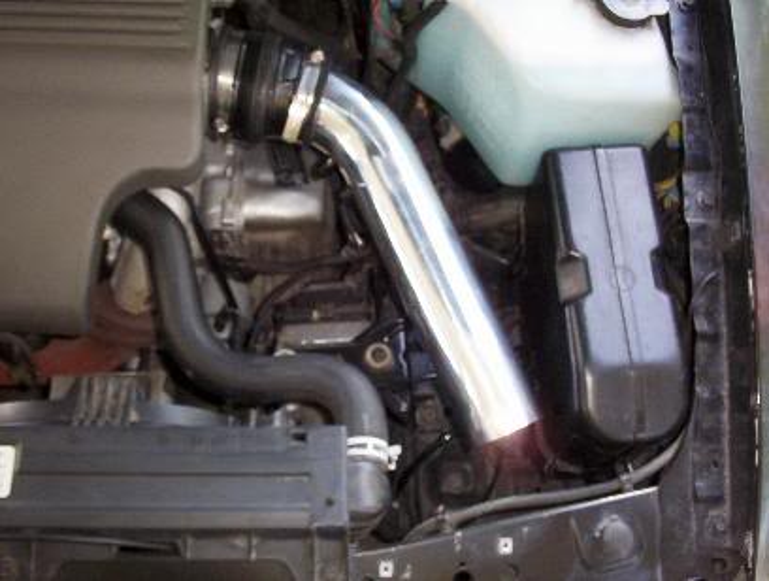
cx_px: 384
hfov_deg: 47.8
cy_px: 290
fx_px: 868
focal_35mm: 39
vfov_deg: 37.0
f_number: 4.5
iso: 140
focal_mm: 6
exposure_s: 1/30
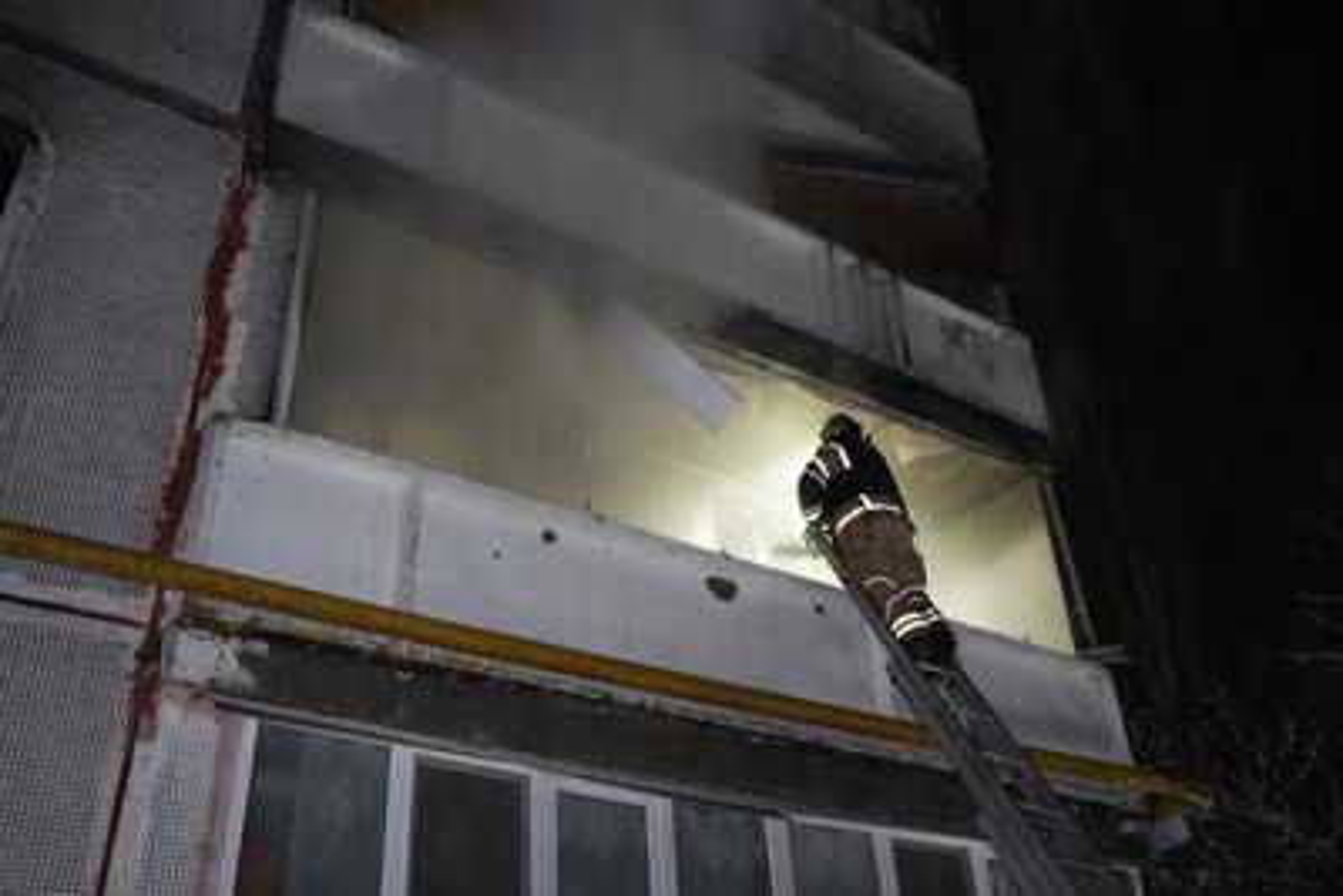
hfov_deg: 55.8
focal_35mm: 34
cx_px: 672
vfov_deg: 38.9
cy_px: 448
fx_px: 1269
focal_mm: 34
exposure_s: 1/20
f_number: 2.8
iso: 12800
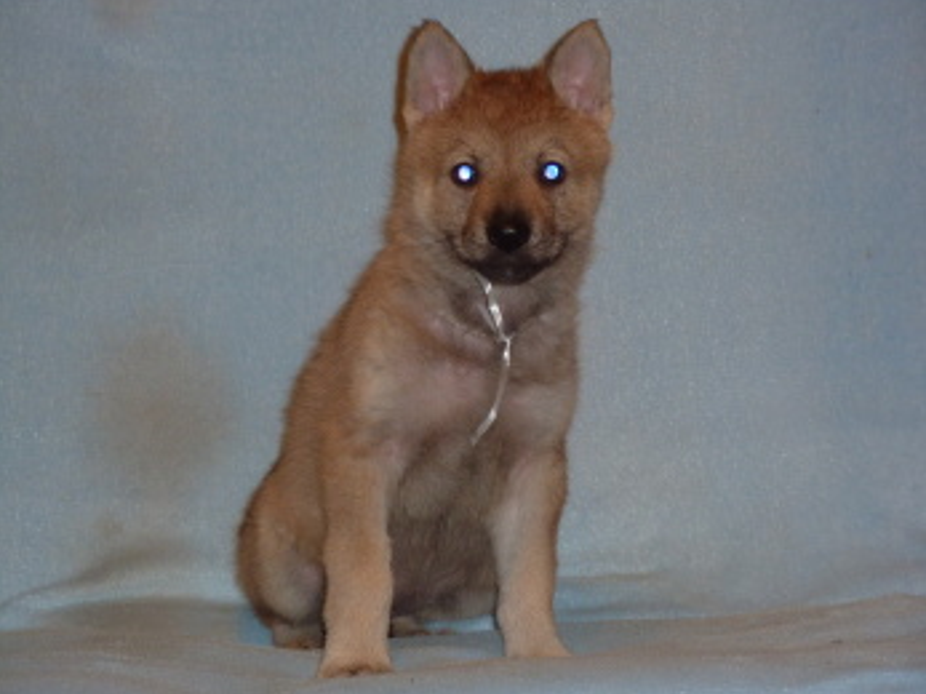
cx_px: 464
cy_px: 346
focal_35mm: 120
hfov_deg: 16.4
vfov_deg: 12.3
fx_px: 3209
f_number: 4.4
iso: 200
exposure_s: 1/40
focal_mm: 19.5
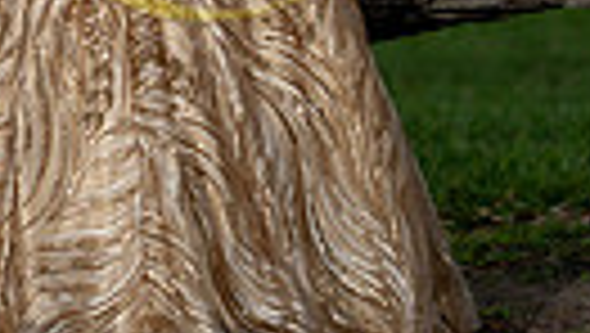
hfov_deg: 7.1
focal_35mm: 305
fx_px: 4776
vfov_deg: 4.0
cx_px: 140
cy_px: -306
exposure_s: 1/2500
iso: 200
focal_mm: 85
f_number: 2.2
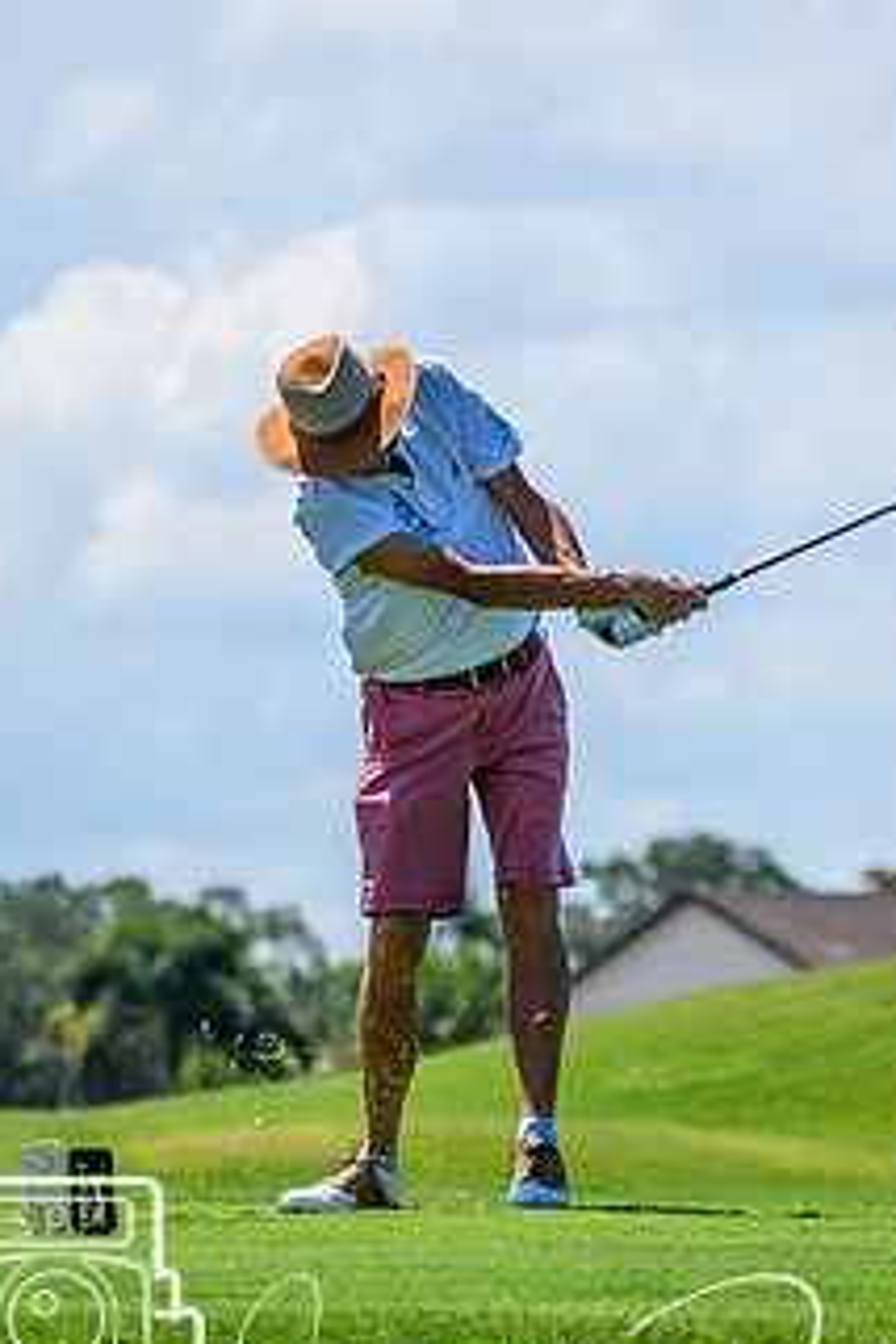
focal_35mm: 462
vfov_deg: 4.5
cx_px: 515
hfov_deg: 3.0
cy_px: 670
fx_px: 17247
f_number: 5.6
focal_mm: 220
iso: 220
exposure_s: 1/2000
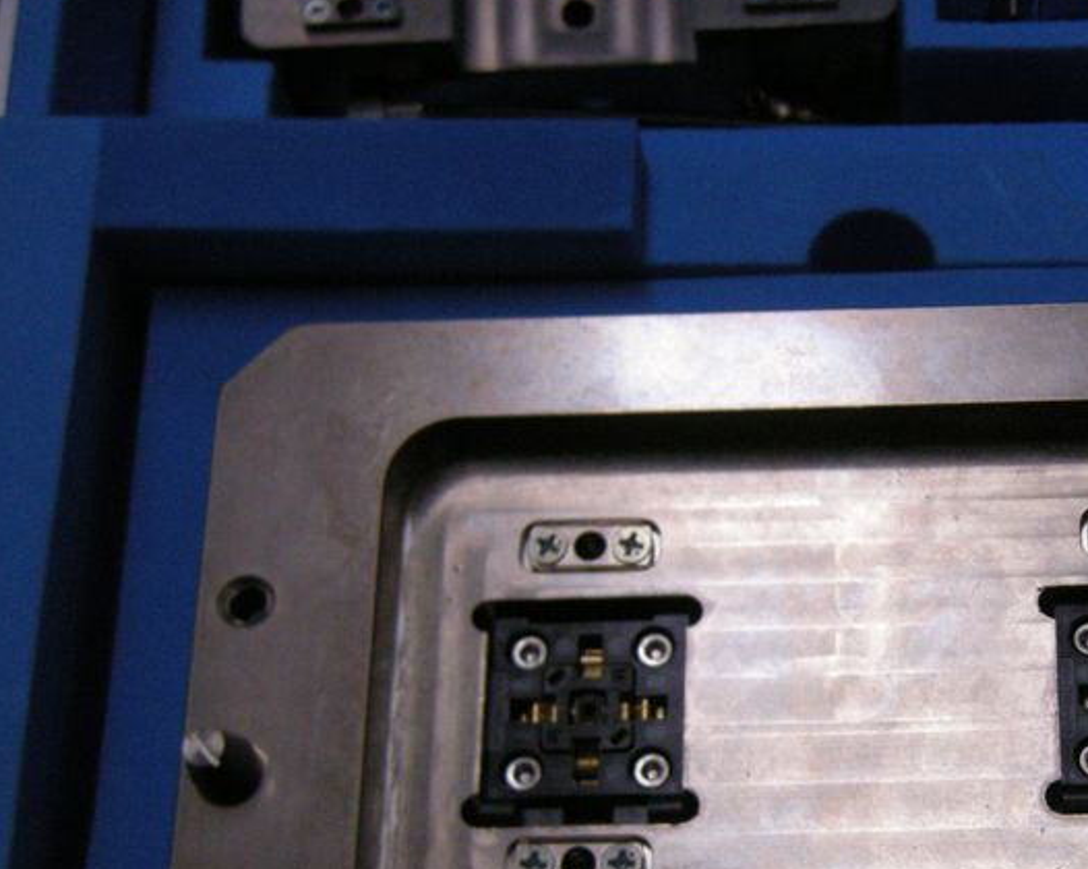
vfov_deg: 23.0
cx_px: 881
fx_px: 2091
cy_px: 728
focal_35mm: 65
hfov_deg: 28.5
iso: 342
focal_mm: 7.5
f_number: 2.7
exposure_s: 1/172
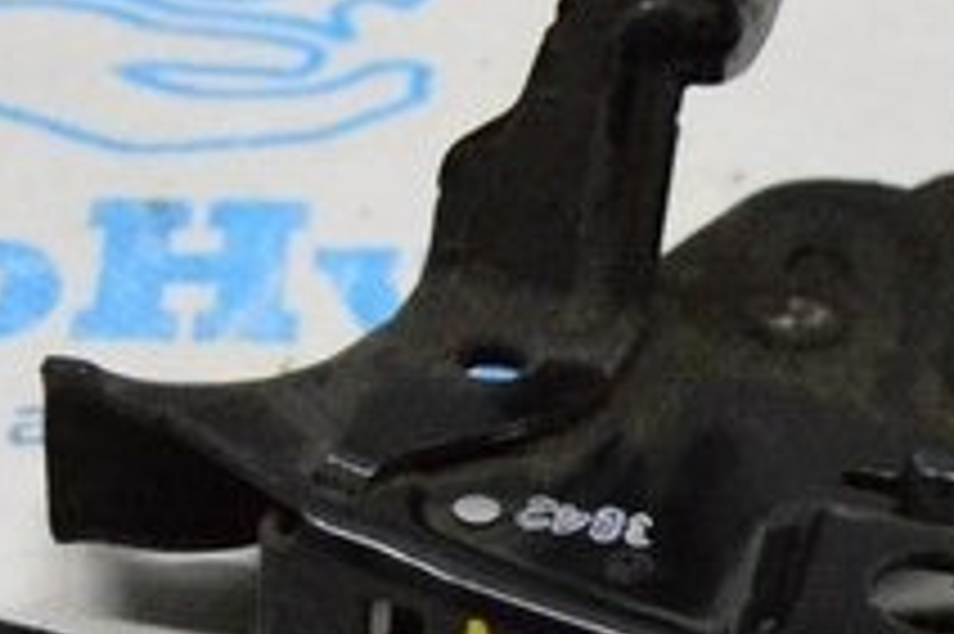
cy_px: 474
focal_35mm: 166
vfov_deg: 8.2
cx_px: 770
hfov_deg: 12.3
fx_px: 4406
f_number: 3.8
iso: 6400
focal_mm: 23
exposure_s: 1/1000
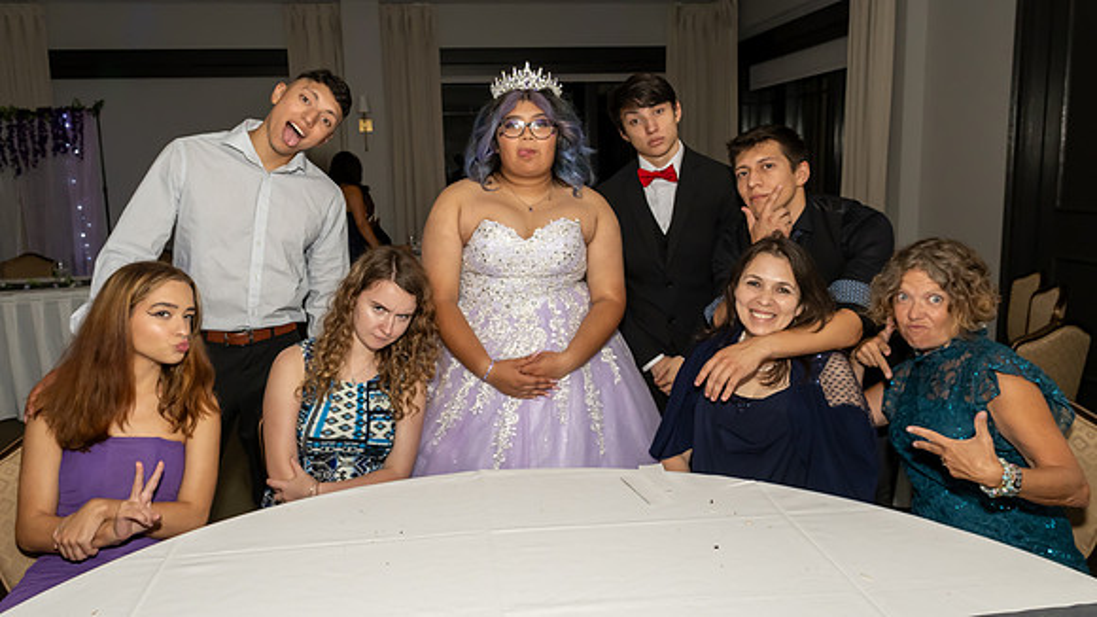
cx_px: 540
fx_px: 773
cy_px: 289
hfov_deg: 70.7
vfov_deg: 43.5
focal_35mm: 27
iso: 1000
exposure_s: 1/250
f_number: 7.1
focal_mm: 17
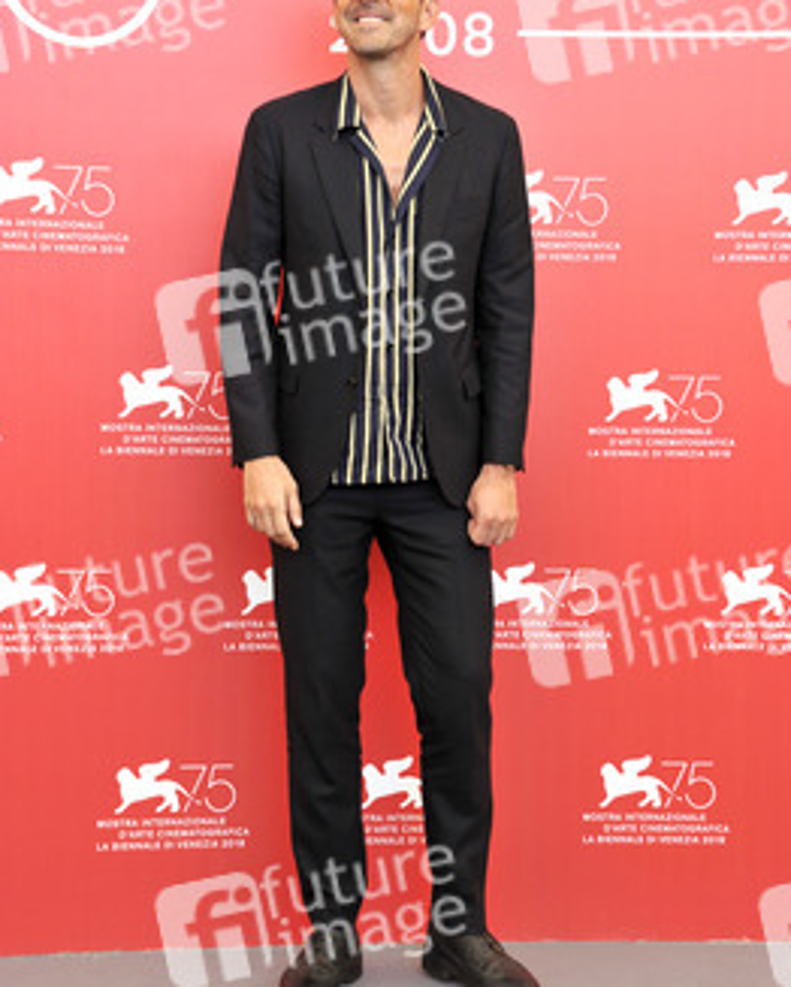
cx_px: 400
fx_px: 2280
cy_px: 465
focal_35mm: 78
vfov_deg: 24.4
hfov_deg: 19.7
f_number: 8
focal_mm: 68
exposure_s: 1/200
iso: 1000
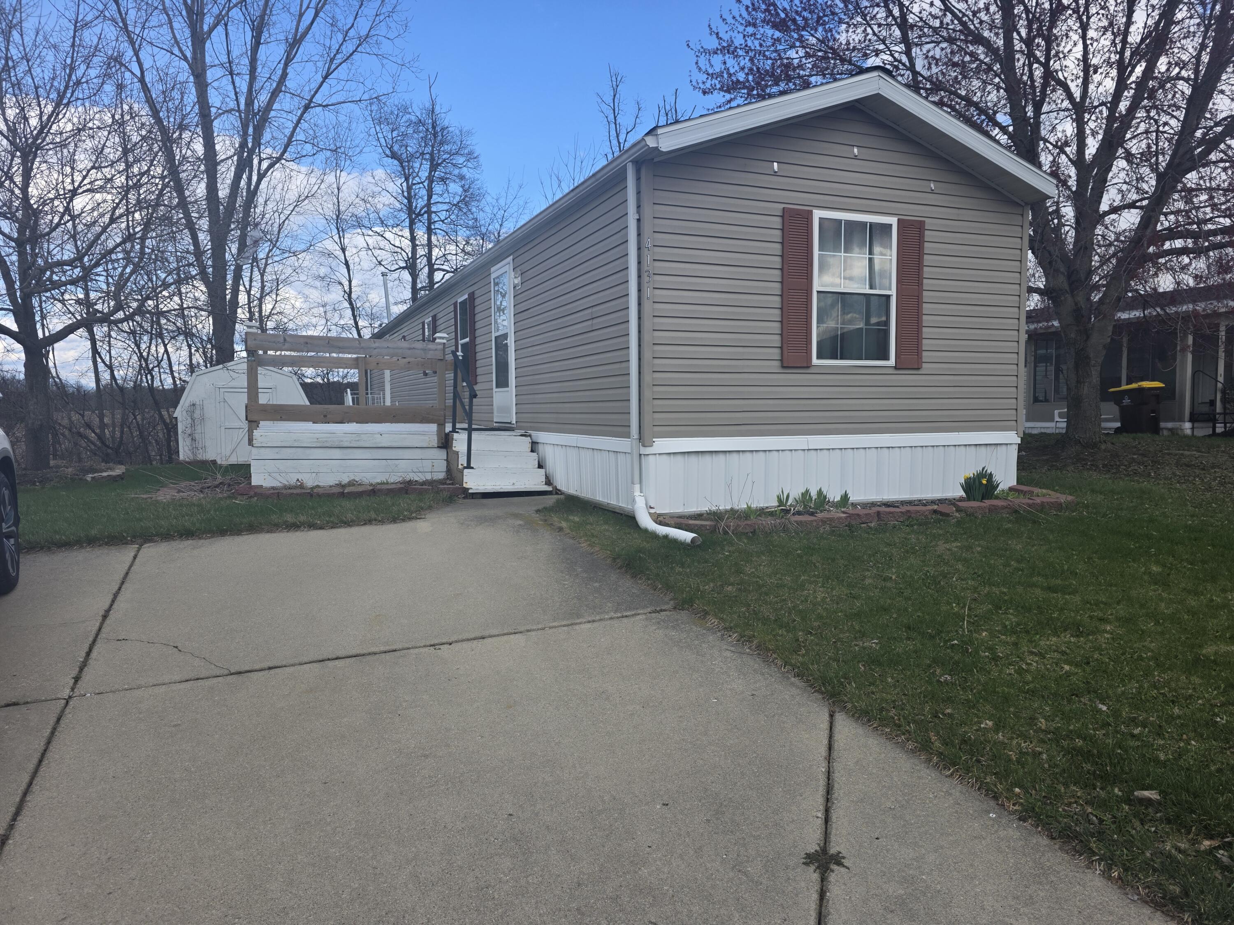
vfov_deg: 58.9
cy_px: 462
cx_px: 617
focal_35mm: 23
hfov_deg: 73.9
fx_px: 820
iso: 80
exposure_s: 1/3117
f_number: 1.7
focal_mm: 6.3
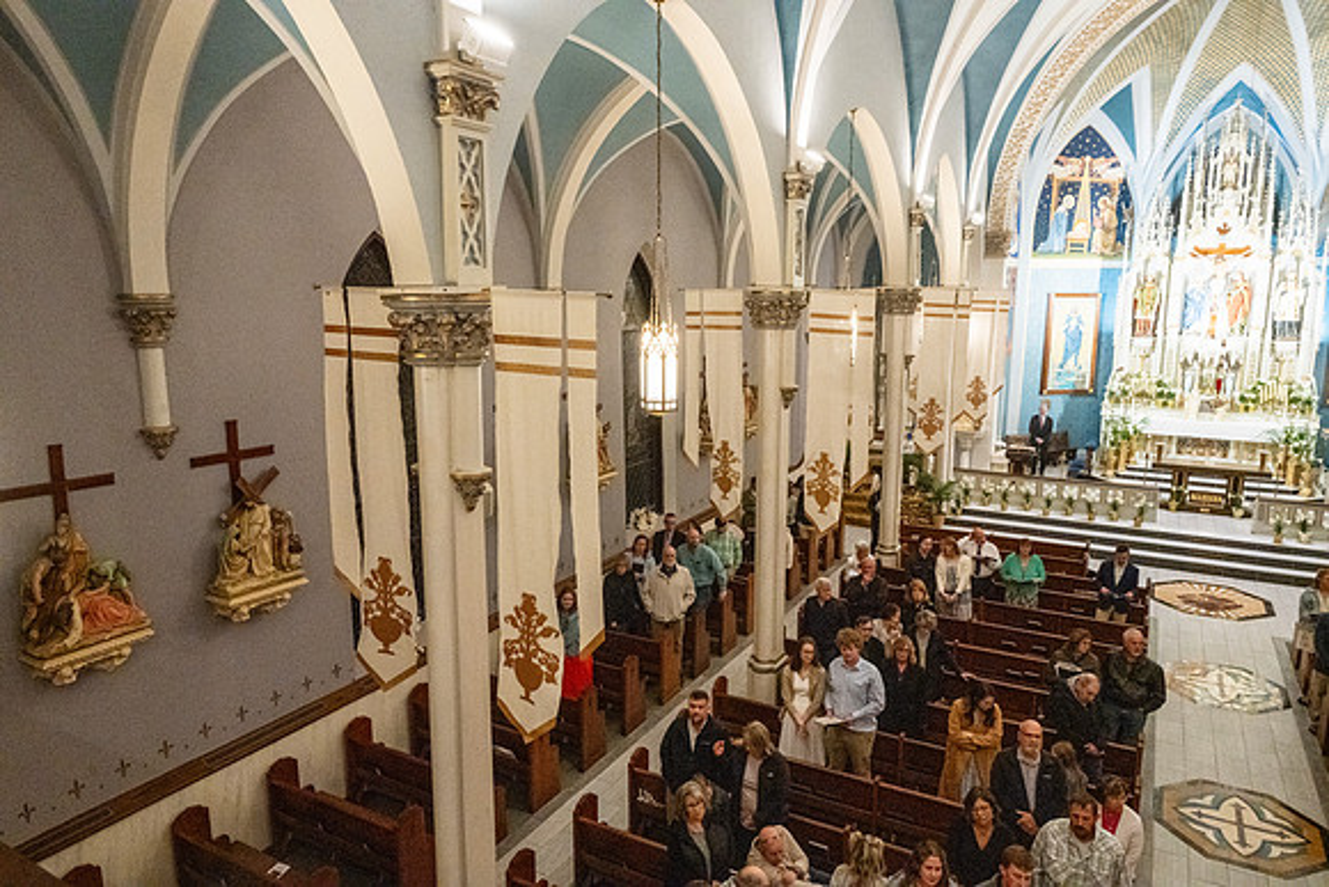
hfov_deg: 73.7
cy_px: 444
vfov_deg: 53.2
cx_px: 664
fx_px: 886
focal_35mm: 24
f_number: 10
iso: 5000
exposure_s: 1/60
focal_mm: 24
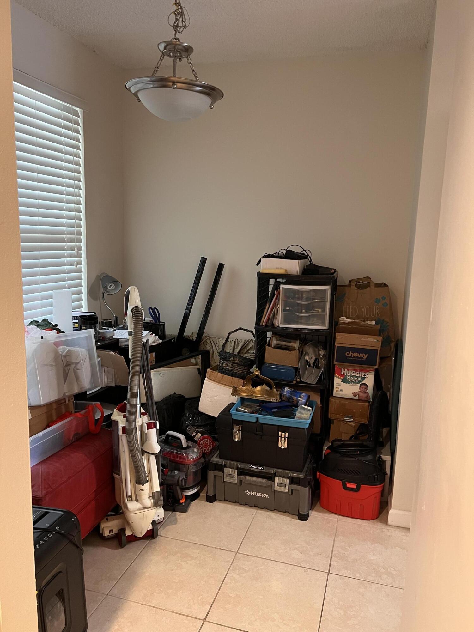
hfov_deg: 53.1
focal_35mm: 26
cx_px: 237
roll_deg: -1.6
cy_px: 316
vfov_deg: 67.3
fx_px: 475
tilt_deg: -8.6
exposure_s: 1/60
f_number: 1.5
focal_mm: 5.7
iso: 500
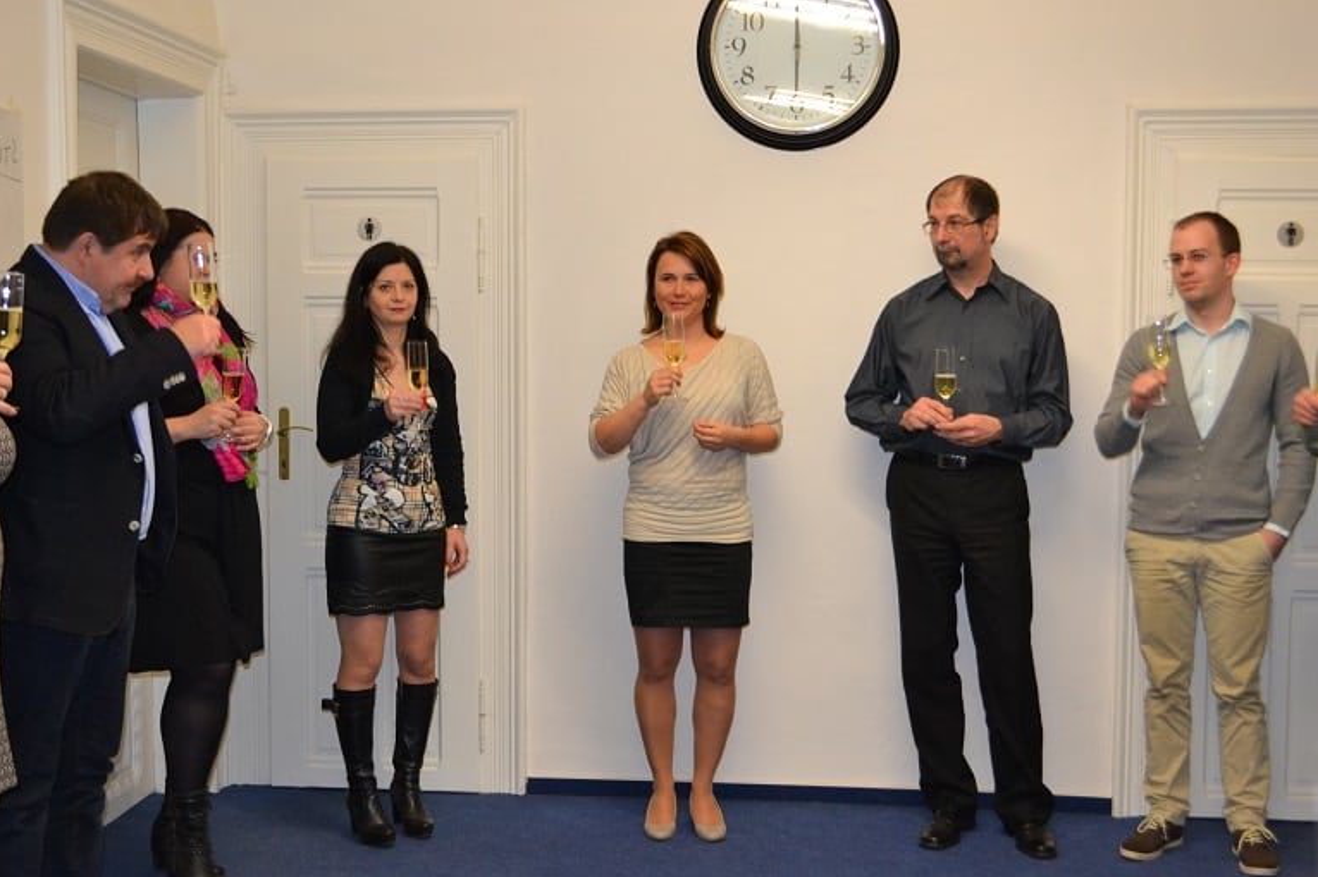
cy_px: 429
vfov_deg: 28.6
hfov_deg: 41.9
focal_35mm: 47
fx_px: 1720
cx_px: 657
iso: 1800
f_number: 4.5
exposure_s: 1/60
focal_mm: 30
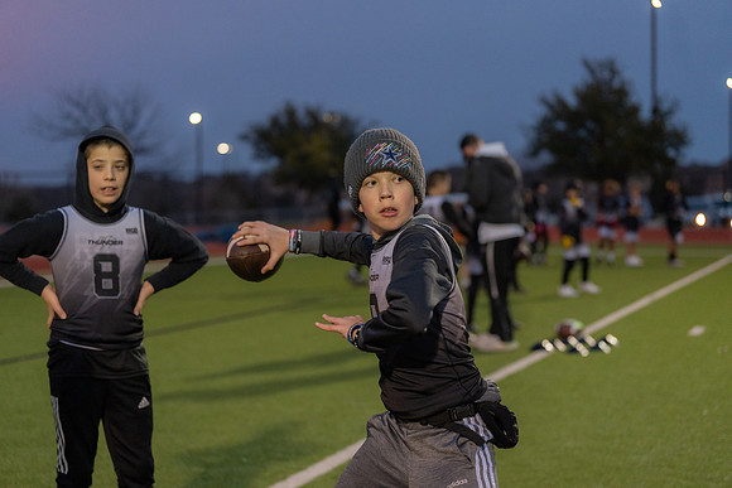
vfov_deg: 19.5
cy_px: 244
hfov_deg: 28.8
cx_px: 366
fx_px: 1424
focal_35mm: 70
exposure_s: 1/1000
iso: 2500
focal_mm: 70
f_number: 2.8
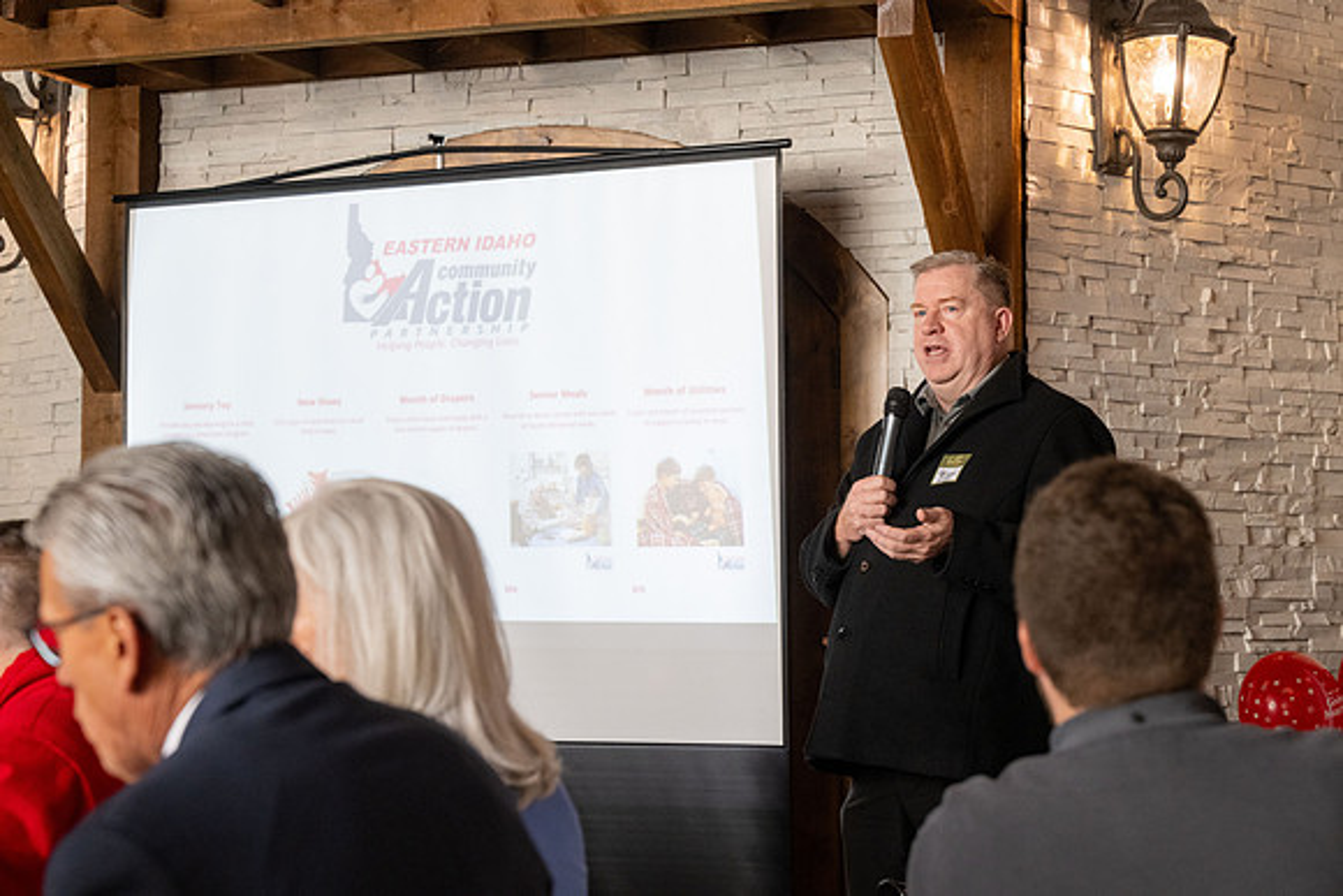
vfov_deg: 19.5
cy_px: 448
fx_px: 2612
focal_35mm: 70
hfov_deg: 28.8
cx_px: 672
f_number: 5
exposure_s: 1/320
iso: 2500
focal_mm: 70
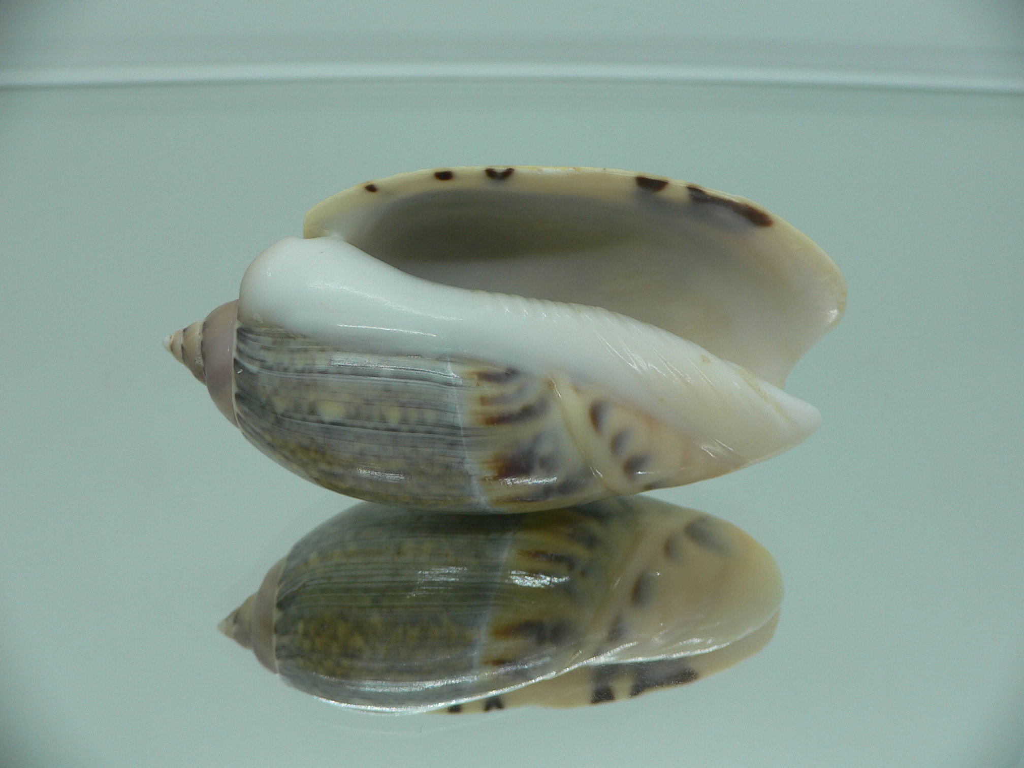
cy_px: 384
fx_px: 1035
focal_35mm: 35
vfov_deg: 40.7
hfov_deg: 52.6
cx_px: 512
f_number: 2.8
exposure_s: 1/60
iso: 80
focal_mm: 4.6
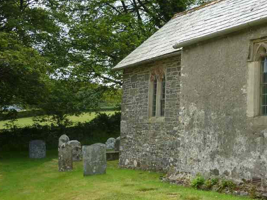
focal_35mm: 55
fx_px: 424
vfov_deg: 26.5
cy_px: 82
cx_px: 156
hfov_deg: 34.8
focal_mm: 5.5
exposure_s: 1/400
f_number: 2.8
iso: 80
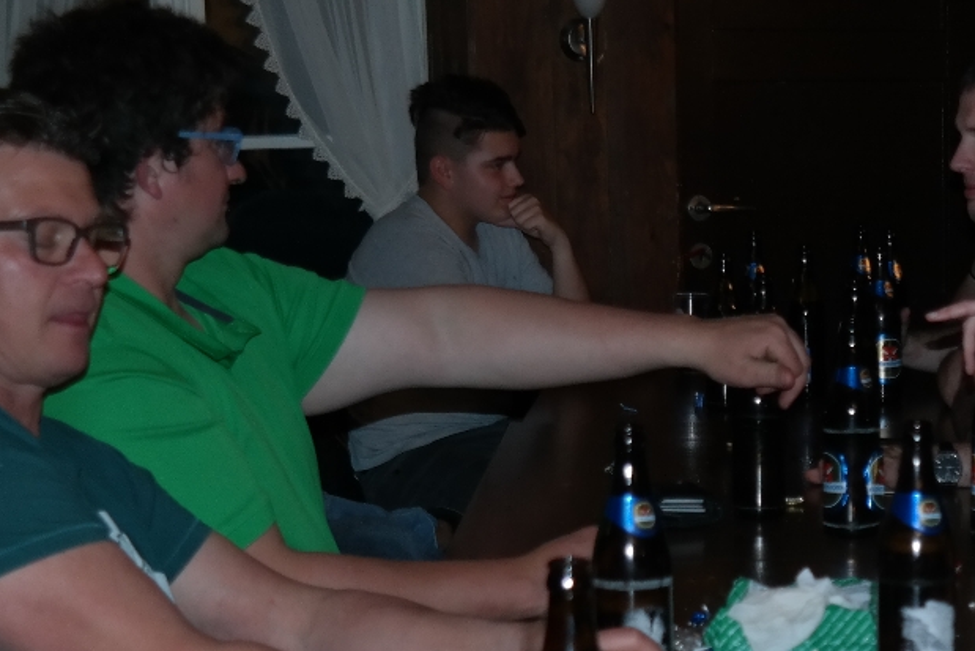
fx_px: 2519
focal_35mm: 93
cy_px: 591
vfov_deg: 14.6
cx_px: 854
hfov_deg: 21.5
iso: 400
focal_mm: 24
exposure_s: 1/50
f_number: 4
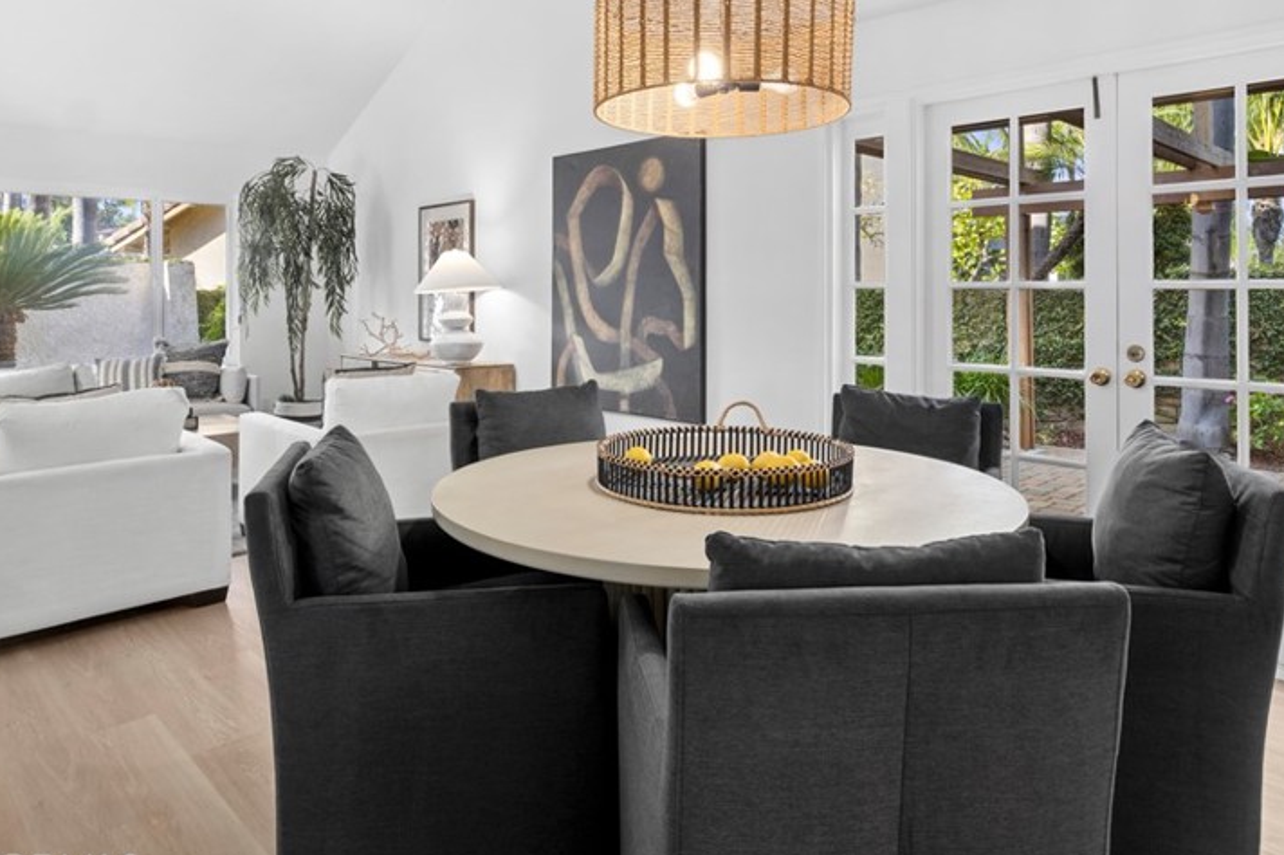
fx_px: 820
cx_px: 644
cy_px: 282
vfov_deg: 53.9
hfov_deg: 76.1
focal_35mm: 23
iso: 250
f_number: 9
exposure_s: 1/8
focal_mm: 16
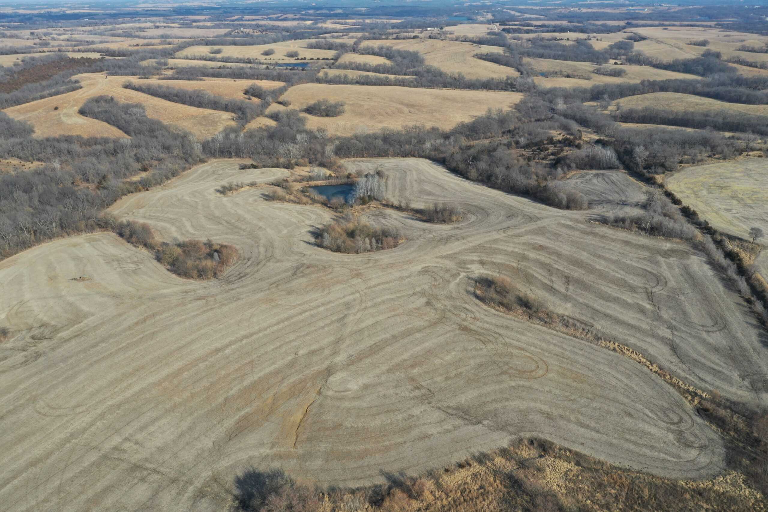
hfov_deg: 65.5
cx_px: 384
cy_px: 256
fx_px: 597
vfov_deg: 46.4
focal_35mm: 28
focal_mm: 10.26
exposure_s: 1/400
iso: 100
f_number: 5.6
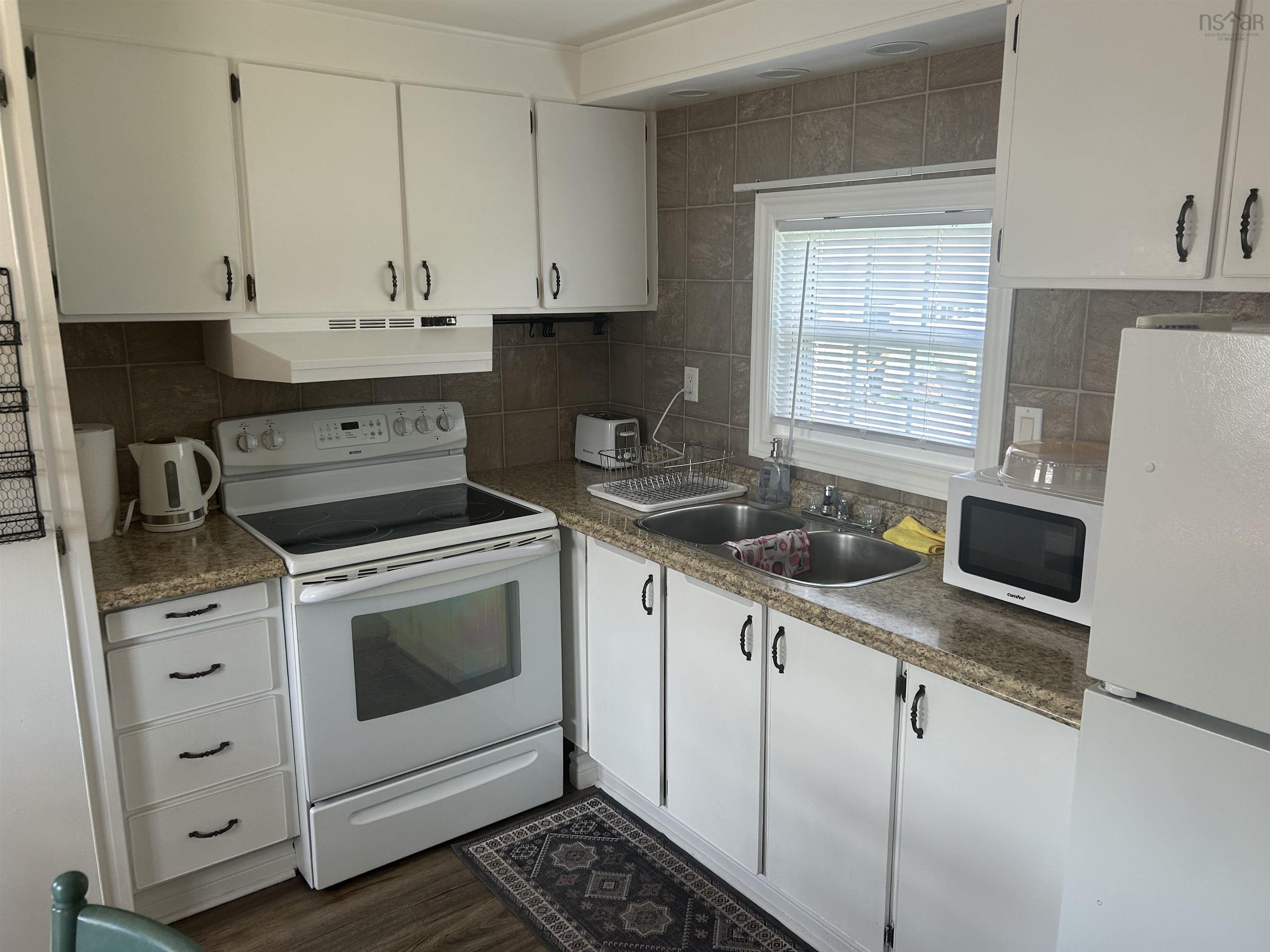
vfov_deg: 53.1
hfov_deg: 67.3
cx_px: 635
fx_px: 954
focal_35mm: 26
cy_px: 476
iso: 64
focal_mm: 5.7
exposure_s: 1/139
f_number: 1.5
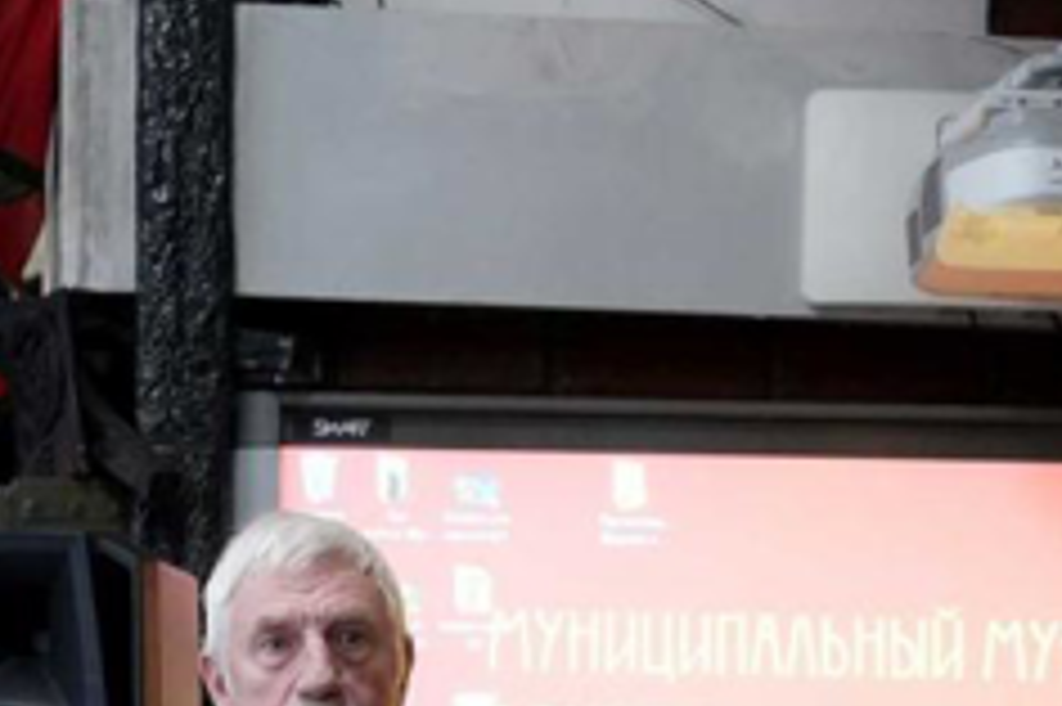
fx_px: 4683
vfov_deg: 8.5
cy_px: 1025
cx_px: 353
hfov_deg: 12.9
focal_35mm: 159
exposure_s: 1/320
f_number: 2.8
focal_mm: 49.9
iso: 4000
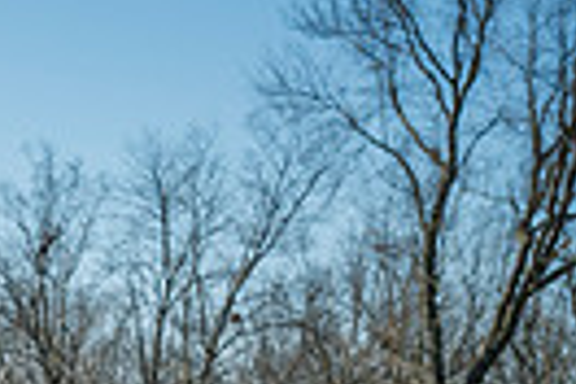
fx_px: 2592
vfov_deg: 8.1
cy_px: 753
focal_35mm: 162
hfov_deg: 11.9
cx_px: -401
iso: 400
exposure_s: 1/640
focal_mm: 37
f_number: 9
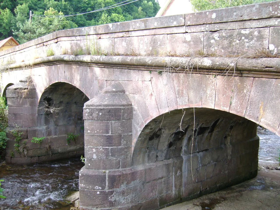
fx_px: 283
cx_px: 140
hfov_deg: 52.6
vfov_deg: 40.7
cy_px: 105
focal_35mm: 35
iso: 80
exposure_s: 1/125
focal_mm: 5.8
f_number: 2.8
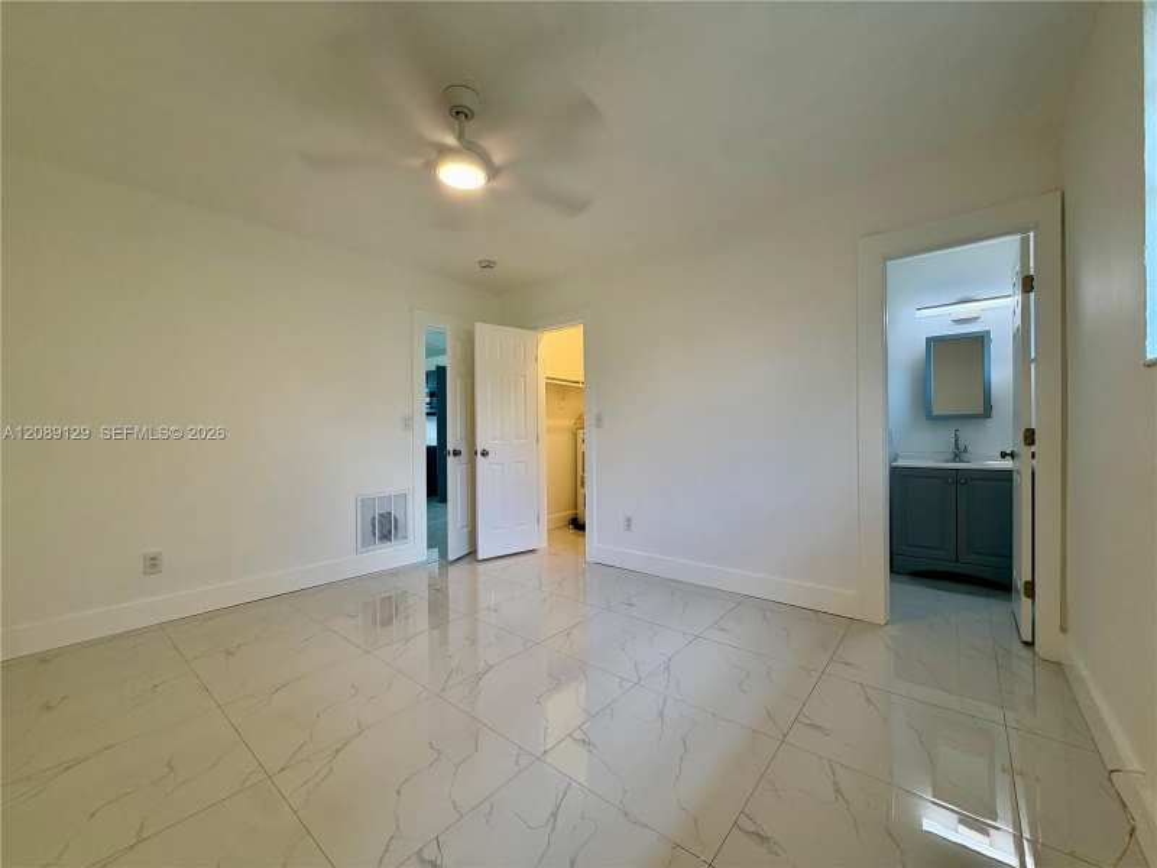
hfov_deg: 102.1
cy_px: 434
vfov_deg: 85.7
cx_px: 578
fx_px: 468
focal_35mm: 14
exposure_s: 1/62
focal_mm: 2.22
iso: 64
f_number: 2.2
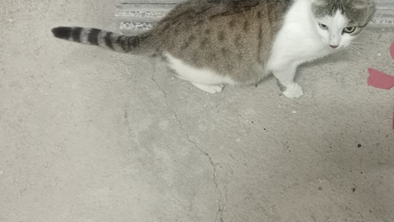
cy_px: 63
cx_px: 261
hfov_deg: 44.0
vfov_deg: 25.8
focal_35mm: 46
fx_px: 481
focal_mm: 4.04
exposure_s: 1/25
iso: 2343
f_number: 1.8
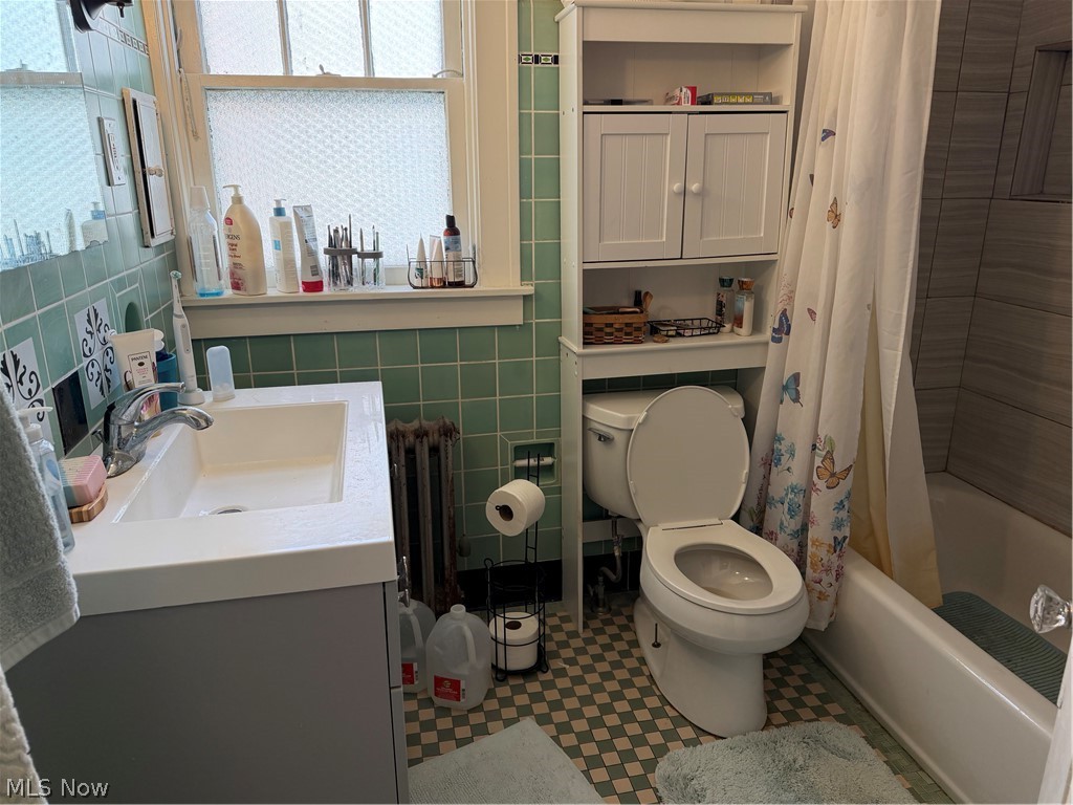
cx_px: 536
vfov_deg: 56.8
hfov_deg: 71.6
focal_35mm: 24
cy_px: 402
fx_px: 744
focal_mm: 6.76
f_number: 1.78
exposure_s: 1/208
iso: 125
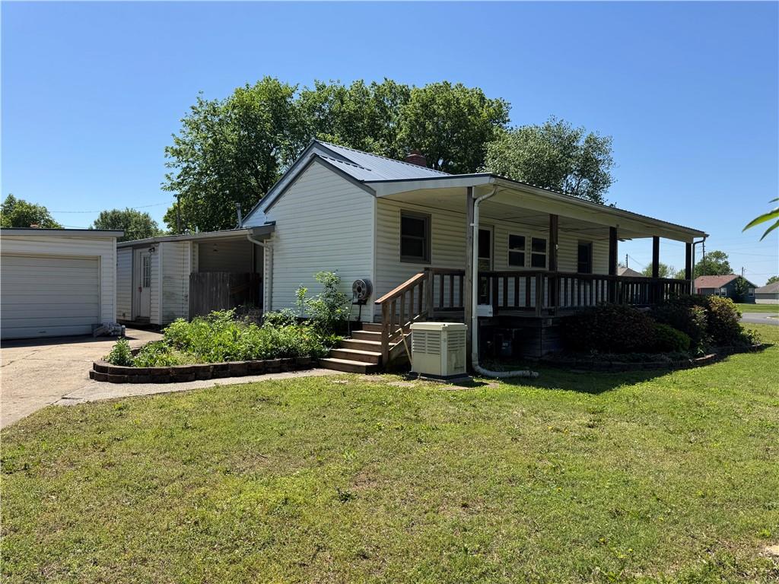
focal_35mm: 24
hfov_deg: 71.6
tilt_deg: -0.8
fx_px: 540
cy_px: 292
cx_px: 390
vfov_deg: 56.8
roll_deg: -1.2
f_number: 1.78
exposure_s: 1/3597
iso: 80
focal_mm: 6.76
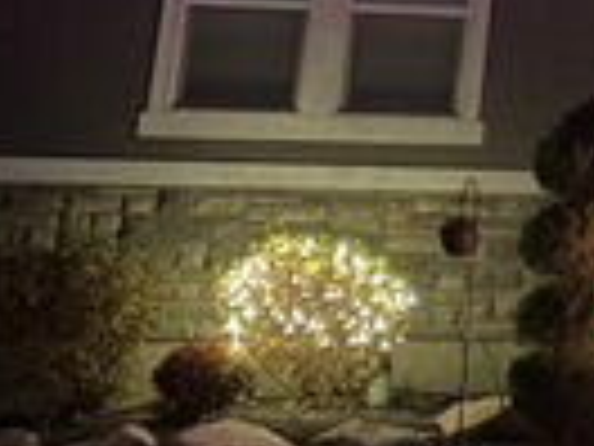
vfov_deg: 12.0
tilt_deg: +13.3
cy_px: -225
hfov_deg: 13.5
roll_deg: -1.0
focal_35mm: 118
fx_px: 2025
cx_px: 1292
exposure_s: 1/9
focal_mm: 4.25
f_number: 1.8
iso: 500
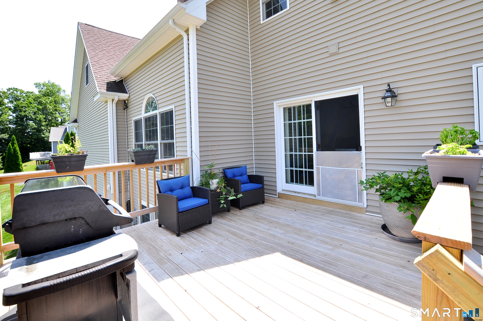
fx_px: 201
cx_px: 242
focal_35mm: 15
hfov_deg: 100.5
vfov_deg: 77.2
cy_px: 160
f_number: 8
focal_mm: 10
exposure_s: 1/200
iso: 400
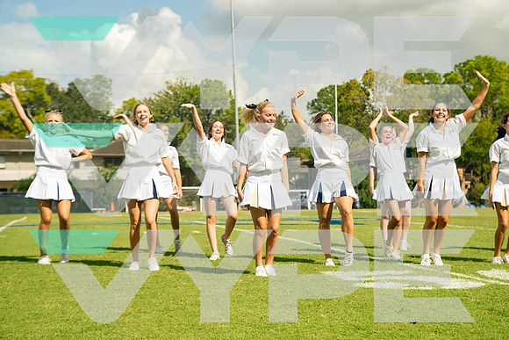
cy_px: 165
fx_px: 1038
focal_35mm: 73
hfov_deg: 27.5
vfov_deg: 18.6
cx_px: 266
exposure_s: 1/800
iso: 800
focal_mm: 67
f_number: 3.5
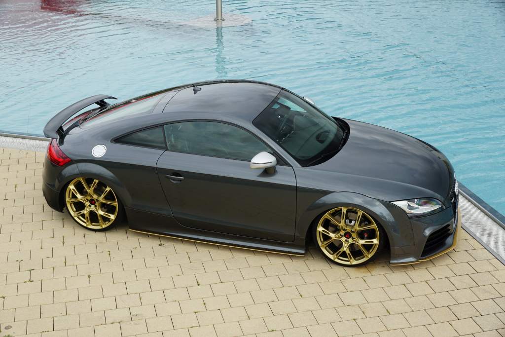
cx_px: 252
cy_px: 168
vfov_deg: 25.8
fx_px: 737
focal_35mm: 52
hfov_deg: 37.8
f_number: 8
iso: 200
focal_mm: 35
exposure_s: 1/200
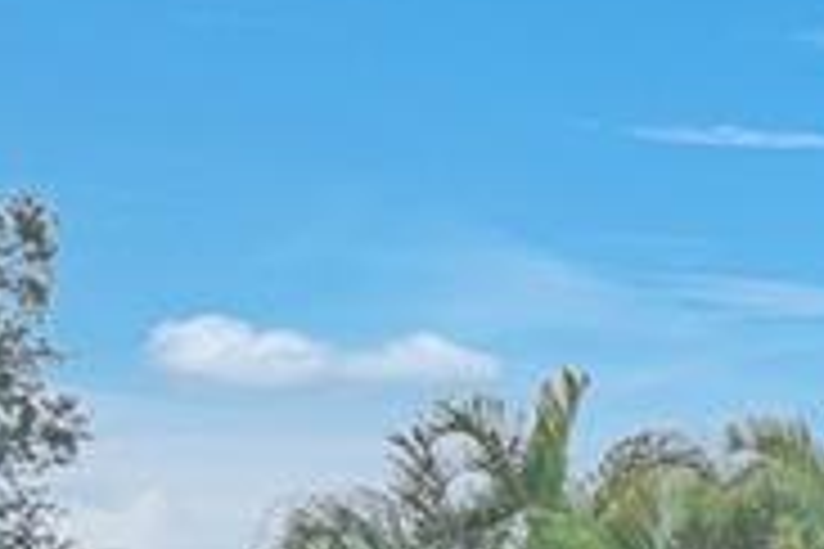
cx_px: 1896
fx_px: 4349
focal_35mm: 190
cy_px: 1251
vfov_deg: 6.9
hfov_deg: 9.7
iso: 100
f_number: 13
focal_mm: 34
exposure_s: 1/6
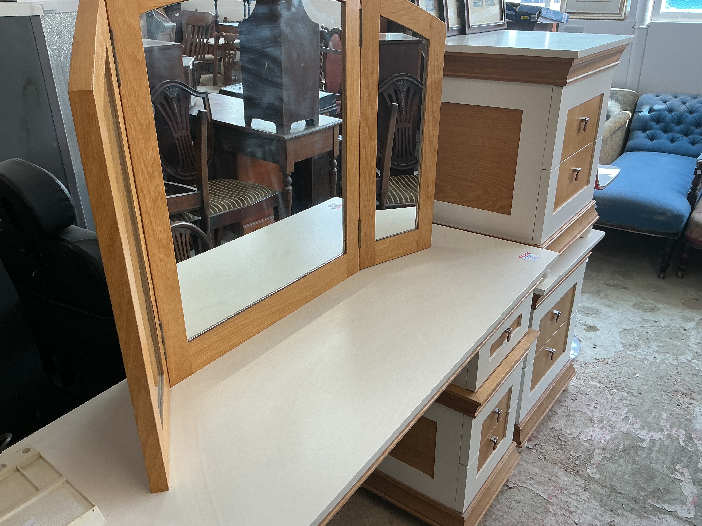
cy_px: 263
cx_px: 351
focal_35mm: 29
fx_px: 588
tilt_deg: -25.5
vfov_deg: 48.2
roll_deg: +1.1
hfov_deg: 61.7
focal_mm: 3
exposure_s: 1/100
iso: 40
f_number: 1.8
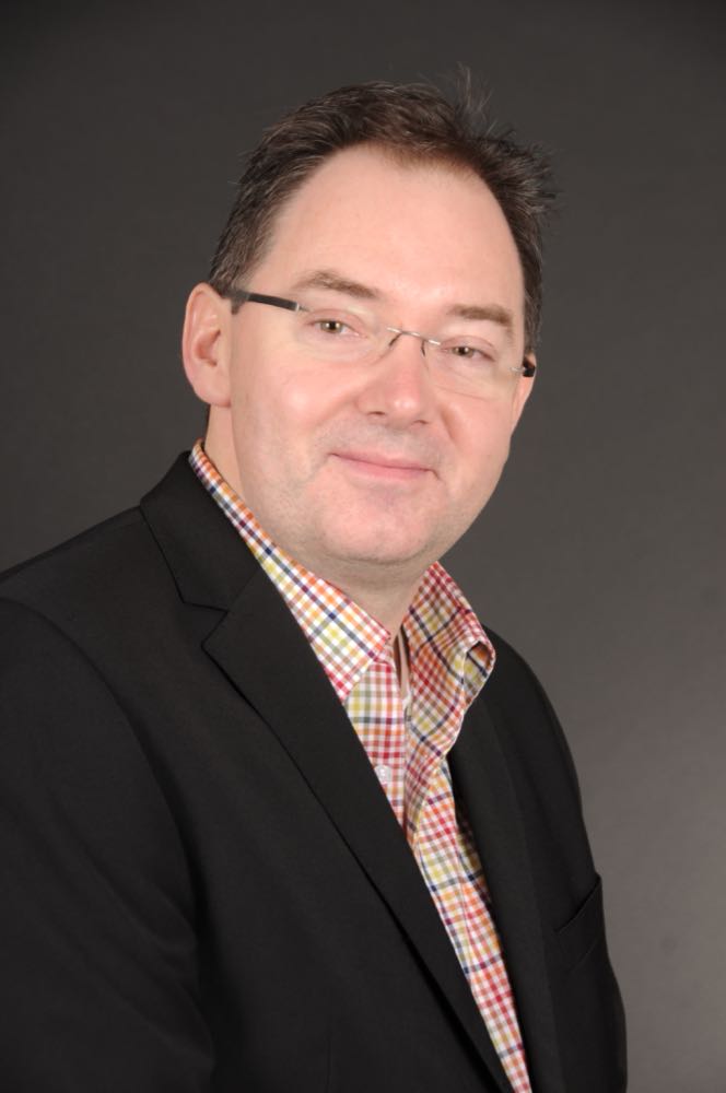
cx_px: 363
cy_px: 546
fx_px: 4322
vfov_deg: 14.4
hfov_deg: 9.6
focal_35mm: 142
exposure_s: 1/160
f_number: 7.1
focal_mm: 95
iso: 100
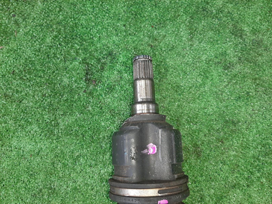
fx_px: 204
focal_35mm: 26
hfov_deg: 67.3
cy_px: 102
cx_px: 136
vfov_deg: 53.1
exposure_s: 1/50
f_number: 1.7
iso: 152
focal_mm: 3.93
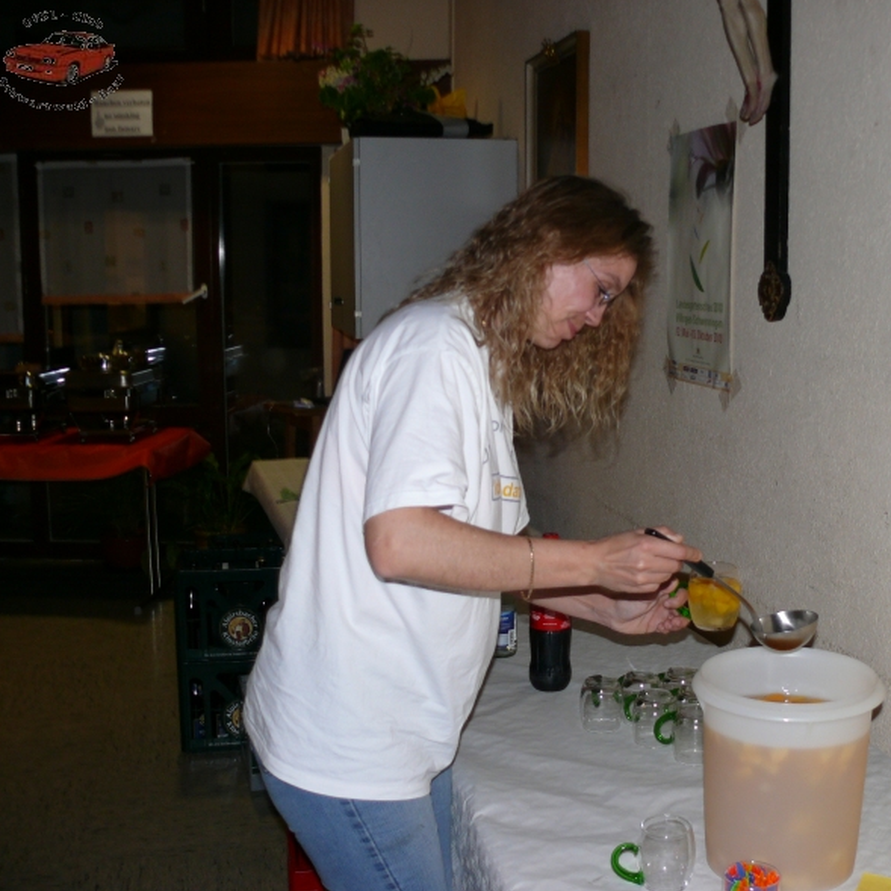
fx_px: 1223
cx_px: 576
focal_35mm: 42
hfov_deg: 39.7
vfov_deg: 40.0
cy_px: 439
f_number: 2.8
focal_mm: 7.4
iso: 100
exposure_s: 1/30
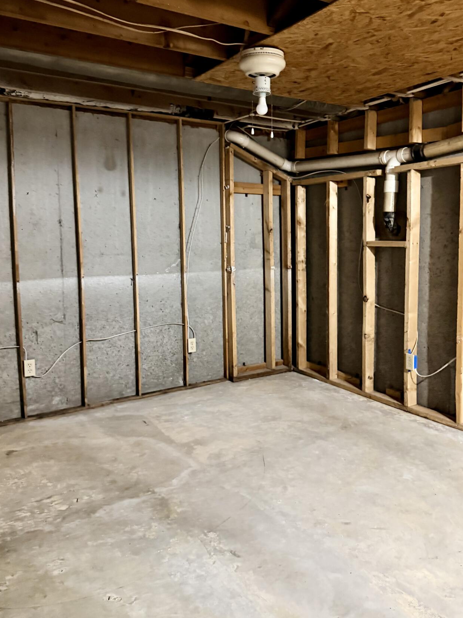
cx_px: 248
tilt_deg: -5.1
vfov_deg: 61.6
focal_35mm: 29
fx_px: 517
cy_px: 281
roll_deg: -0.4
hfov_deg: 48.2
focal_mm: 6.76
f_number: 1.78
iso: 1000
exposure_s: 1/30
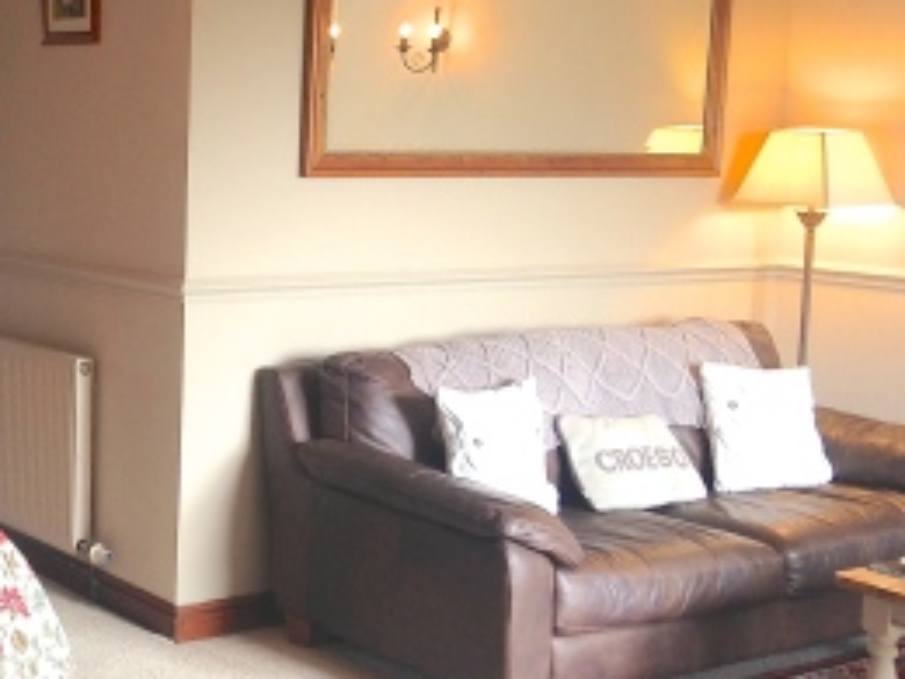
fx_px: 1699
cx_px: 73
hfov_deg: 28.5
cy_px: 254
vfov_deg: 22.5
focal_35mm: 65
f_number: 2.4
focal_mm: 4.12
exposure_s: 1/24
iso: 50
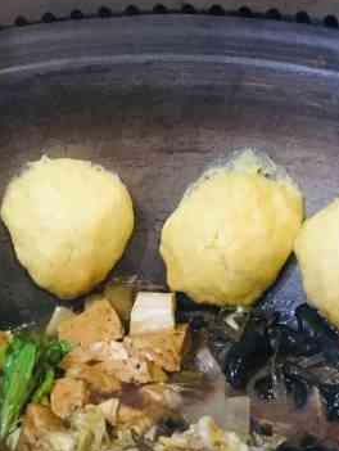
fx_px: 1004
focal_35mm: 77
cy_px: 499
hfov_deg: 19.0
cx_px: 78
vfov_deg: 23.7
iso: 160
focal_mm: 4.15
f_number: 2.2
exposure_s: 1/8
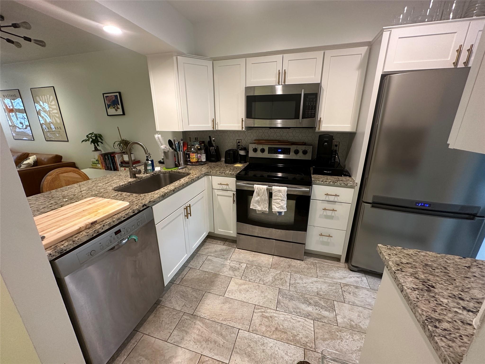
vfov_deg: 85.7
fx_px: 196
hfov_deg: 102.1
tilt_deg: -17.3
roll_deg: +0.1
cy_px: 182
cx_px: 242
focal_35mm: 14
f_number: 2.2
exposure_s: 1/60
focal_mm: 2.22
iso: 200
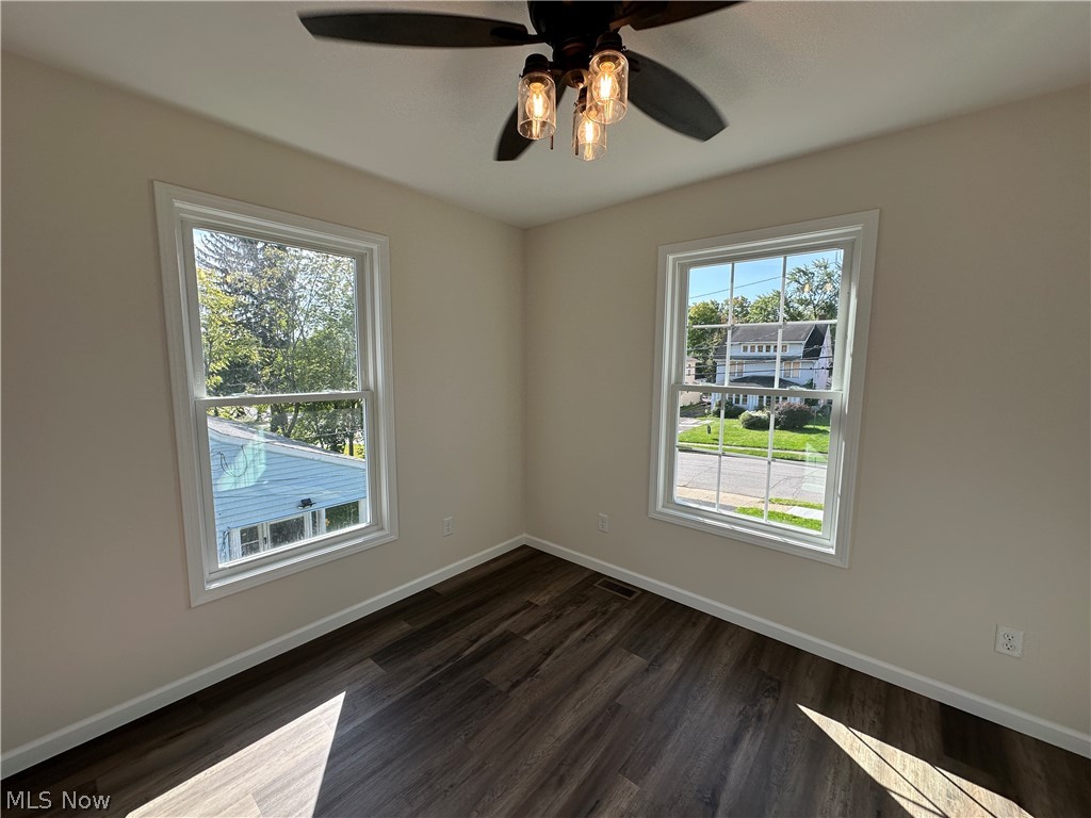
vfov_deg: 85.7
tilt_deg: -5.7
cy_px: 409
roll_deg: -0.5
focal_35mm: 14
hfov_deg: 102.1
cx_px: 546
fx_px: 441
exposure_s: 1/399
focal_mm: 2.22
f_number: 2.2
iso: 40
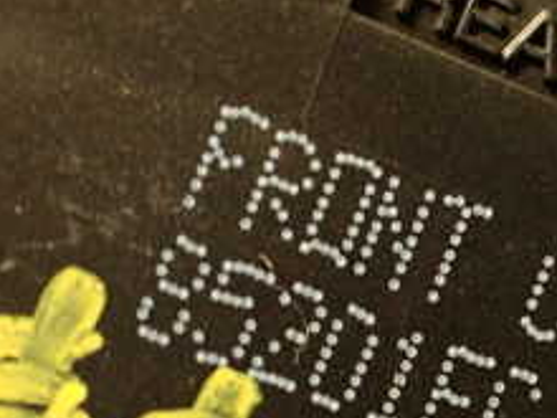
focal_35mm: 82
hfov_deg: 22.0
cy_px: 380
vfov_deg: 17.7
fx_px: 1319
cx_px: 673
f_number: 2.3
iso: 800
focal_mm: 5.4
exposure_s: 1/25
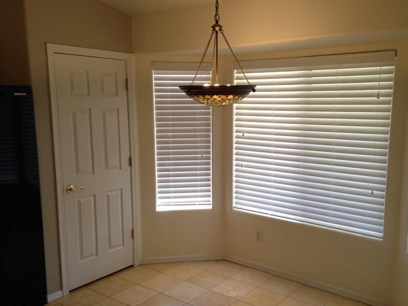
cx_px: 226
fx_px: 436
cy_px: 168
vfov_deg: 38.6
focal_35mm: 37
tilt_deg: -9.9
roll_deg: +0.4
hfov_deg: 50.0
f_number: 2.4
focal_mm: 4.12
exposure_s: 1/40
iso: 50
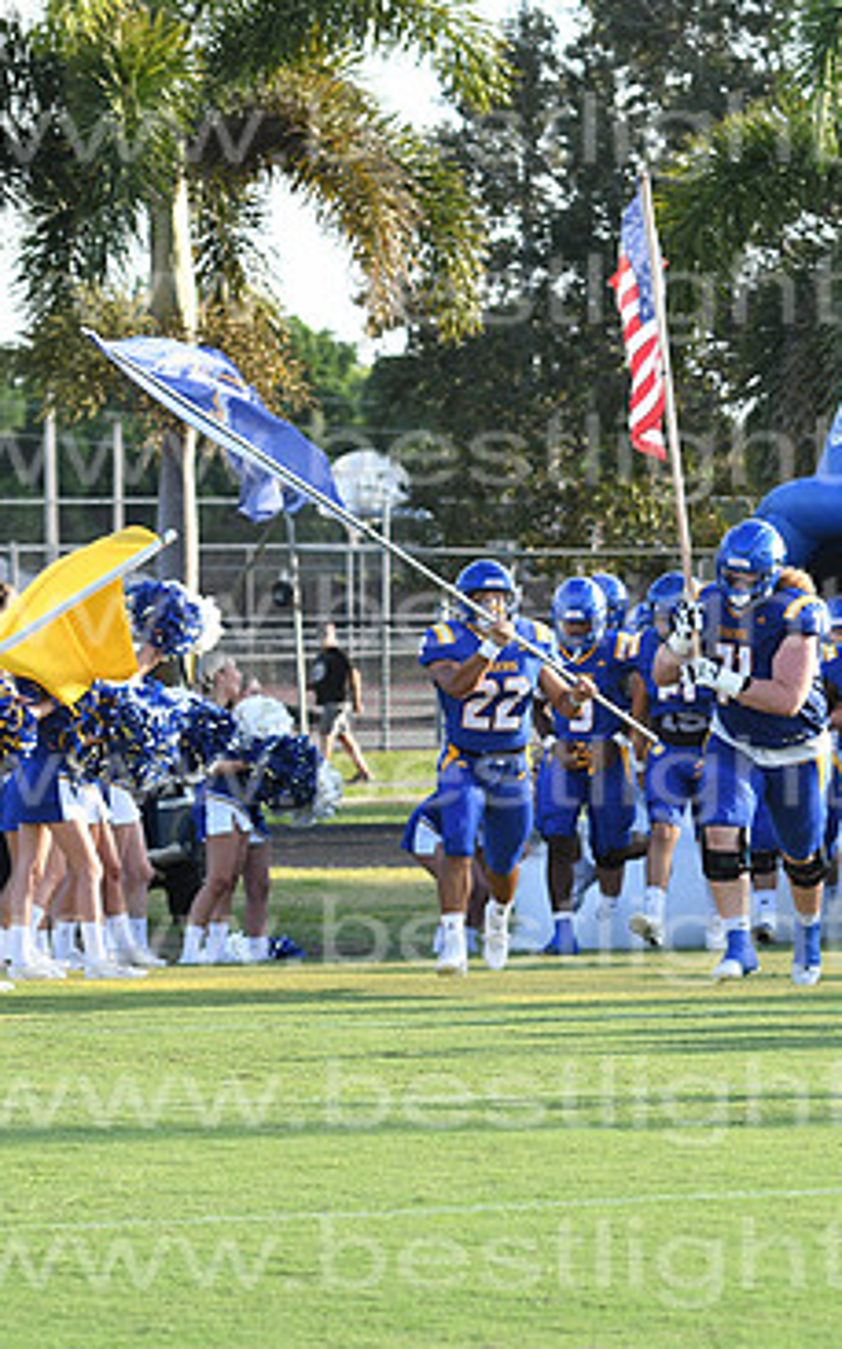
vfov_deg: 8.9
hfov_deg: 5.5
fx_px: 8712
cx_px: 802
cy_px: 700
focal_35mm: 237
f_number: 5.6
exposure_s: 1/500
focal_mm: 98
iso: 280
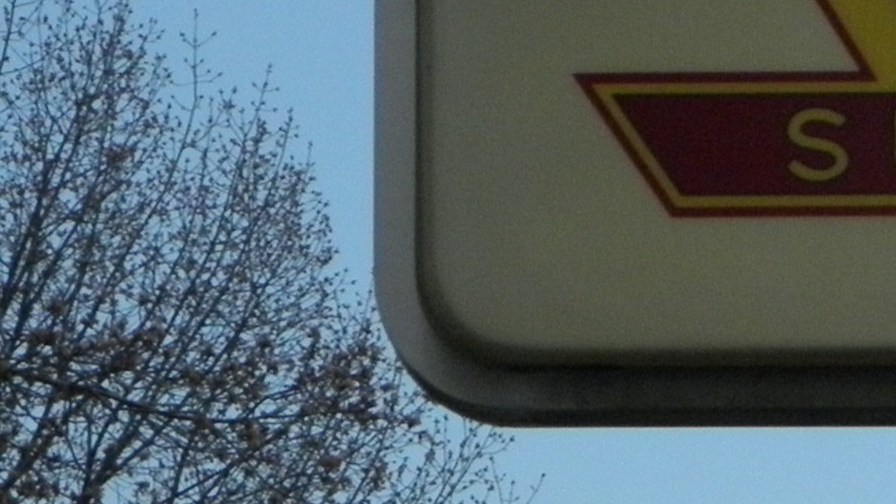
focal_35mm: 417
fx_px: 9907
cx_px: 1616
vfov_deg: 2.9
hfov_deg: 5.1
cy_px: 409
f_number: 9.4
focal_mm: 19
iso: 200
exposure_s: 1/320
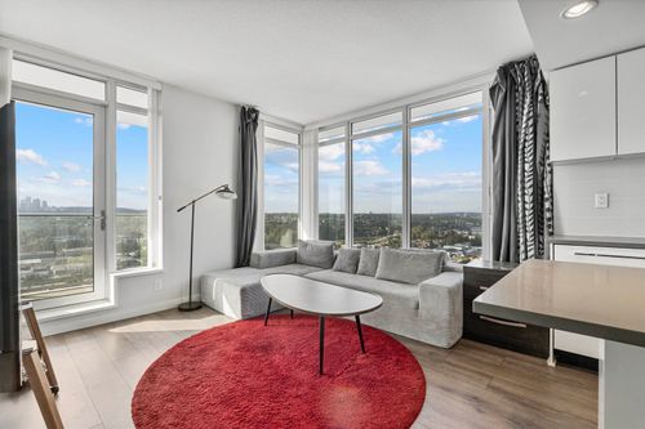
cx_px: 322
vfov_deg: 72.0
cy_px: 214
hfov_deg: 95.0
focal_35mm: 16
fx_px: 296
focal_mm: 11
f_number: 9
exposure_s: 1/15
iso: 100
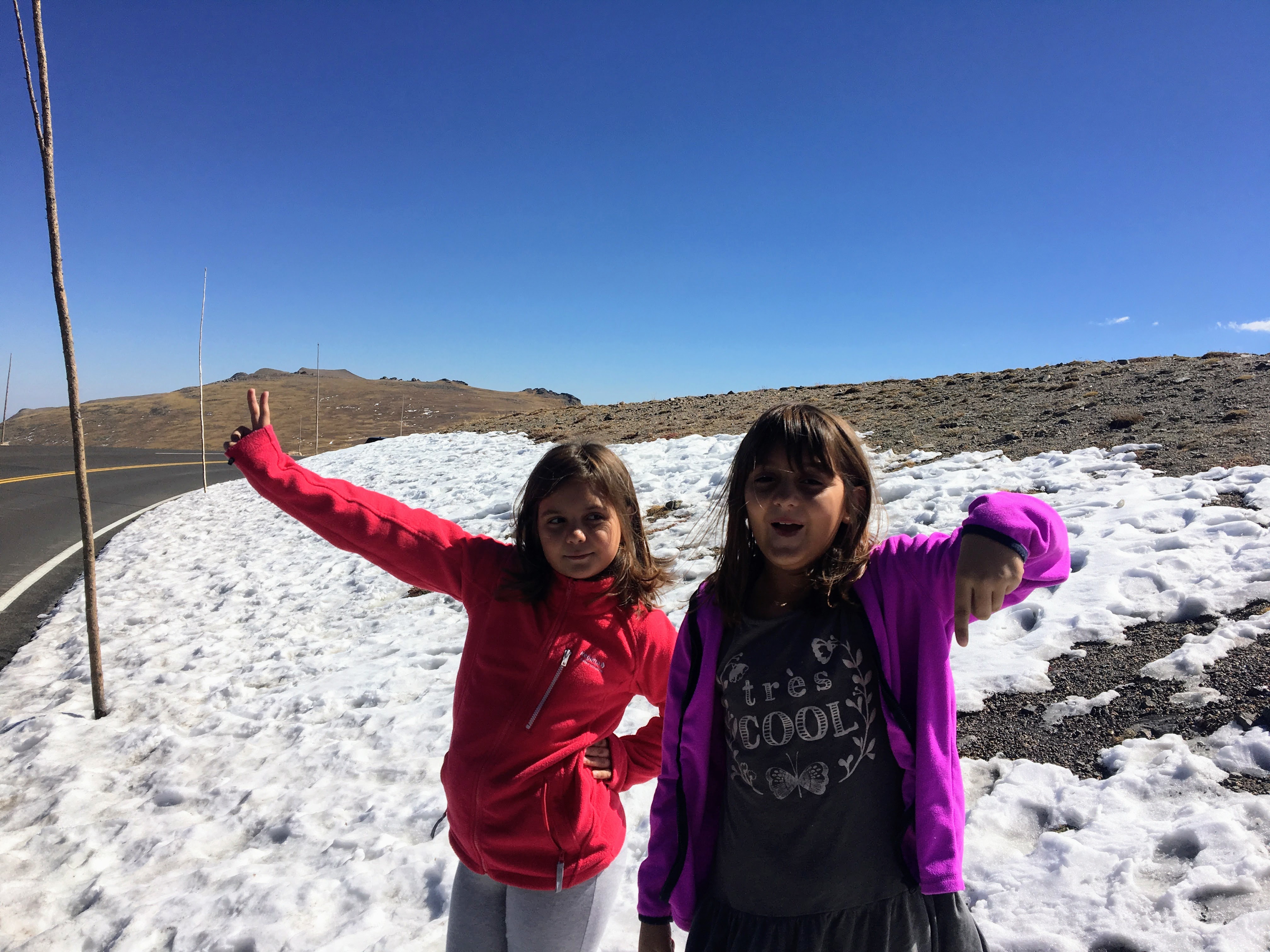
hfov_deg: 61.7
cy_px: 476
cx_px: 635
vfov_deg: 48.2
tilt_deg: -3.8
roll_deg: -3.2
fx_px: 1064
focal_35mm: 29
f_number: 2.2
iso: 25
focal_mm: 4.15
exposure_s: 1/3205
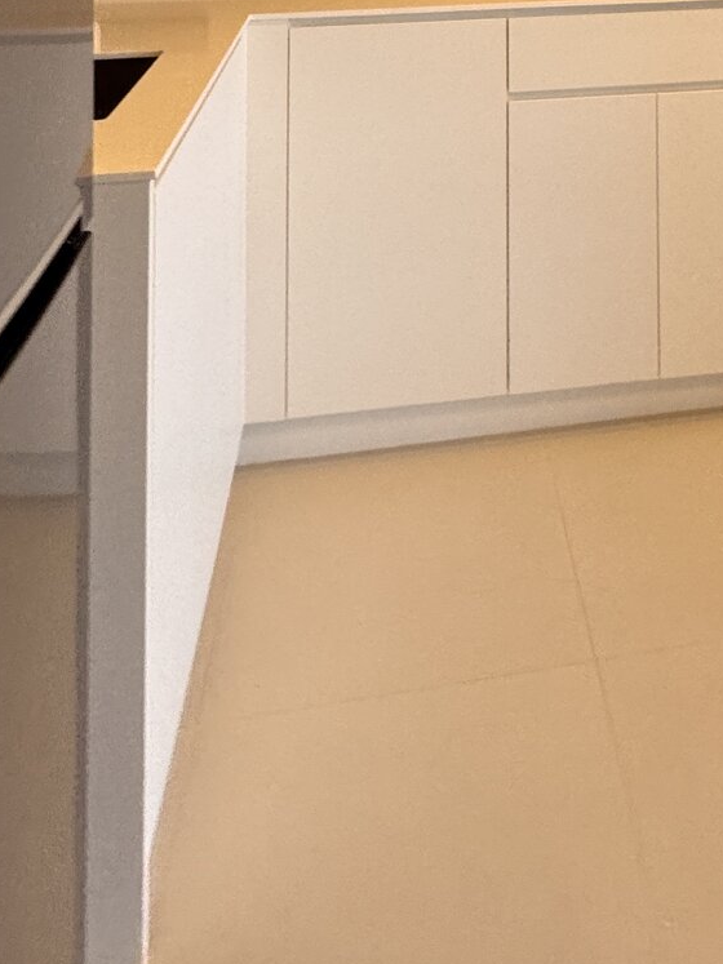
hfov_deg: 38.4
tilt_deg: +1.9
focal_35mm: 36
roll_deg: -1.5
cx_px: 564
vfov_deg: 36.2
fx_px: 1003
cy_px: -259
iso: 200
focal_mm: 2.22
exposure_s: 1/99
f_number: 2.2
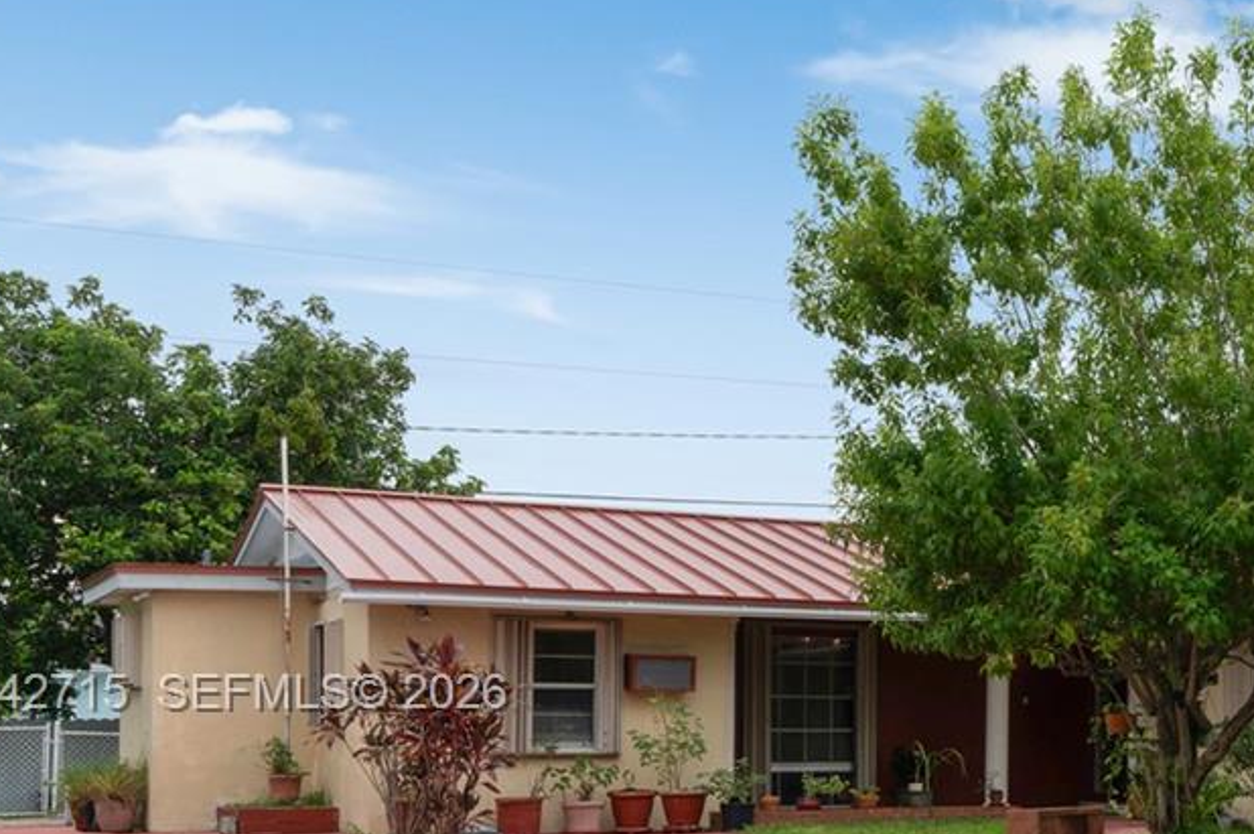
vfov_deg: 23.3
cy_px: 696
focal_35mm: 57
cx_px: 1500
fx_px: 1984
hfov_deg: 30.0
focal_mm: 22
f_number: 11
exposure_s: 1/15
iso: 100
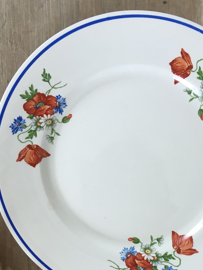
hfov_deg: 29.5
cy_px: 192
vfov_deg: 38.2
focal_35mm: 49
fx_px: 383
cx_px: 132
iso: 25
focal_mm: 4.15
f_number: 2.2
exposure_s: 1/33
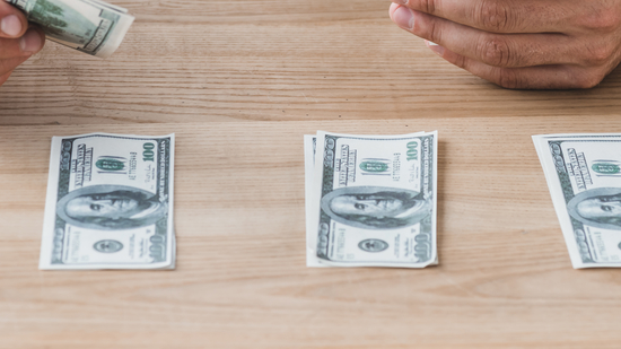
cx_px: 366
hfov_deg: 10.8
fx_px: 3292
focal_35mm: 200
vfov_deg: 6.0
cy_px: -12
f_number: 7.1
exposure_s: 1/200
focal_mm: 105
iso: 320
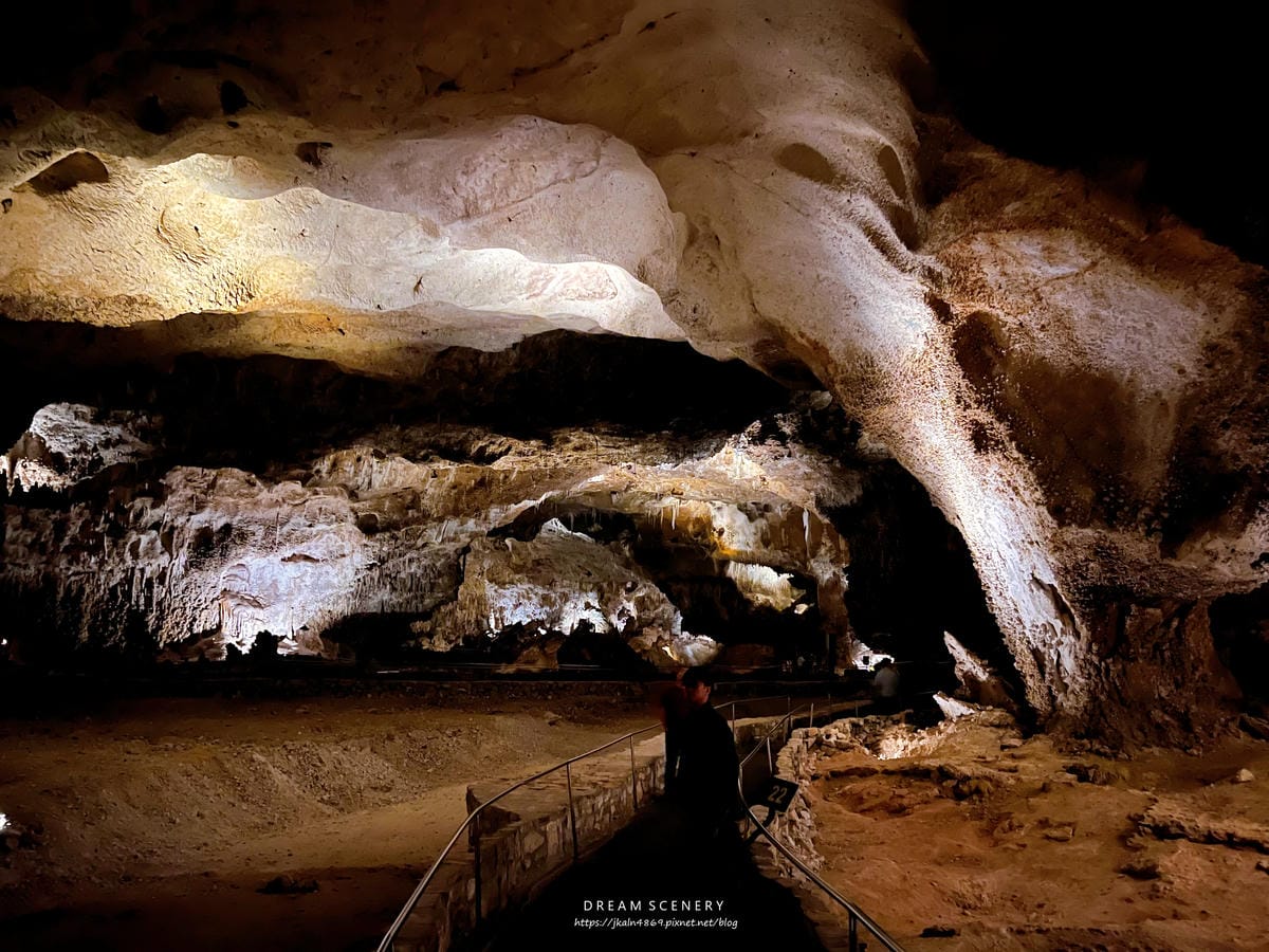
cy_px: 476
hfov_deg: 67.3
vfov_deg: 53.1
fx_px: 953
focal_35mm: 26
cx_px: 634
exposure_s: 1/9
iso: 1250
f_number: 1.5
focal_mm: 5.7
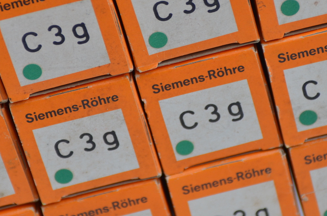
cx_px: 194
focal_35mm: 194
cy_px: 39
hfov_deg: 10.6
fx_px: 1759
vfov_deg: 7.0
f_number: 4
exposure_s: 1/250
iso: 450
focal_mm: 70
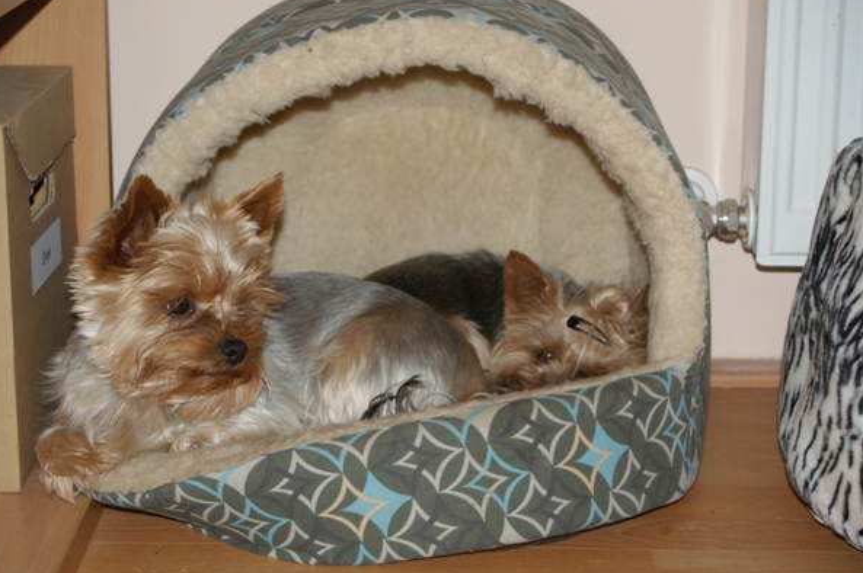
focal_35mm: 81
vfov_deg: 16.8
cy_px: 271
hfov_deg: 25.1
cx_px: 400
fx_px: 1940
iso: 400
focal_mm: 50
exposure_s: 1/80
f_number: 5.6
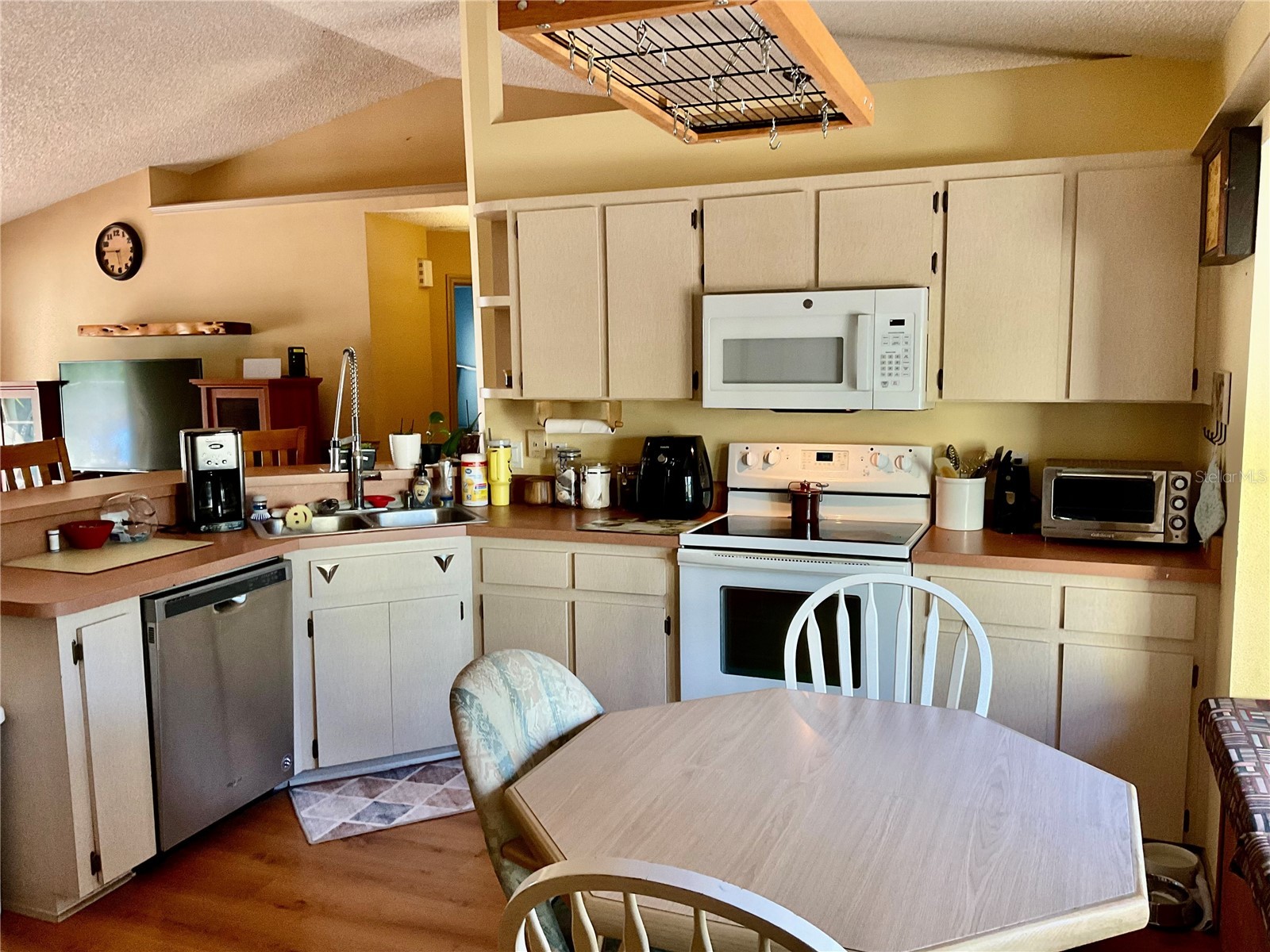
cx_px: 635
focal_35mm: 29
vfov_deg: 48.2
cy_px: 476
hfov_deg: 61.7
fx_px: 1064
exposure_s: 1/60
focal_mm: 3
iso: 125
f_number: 1.8
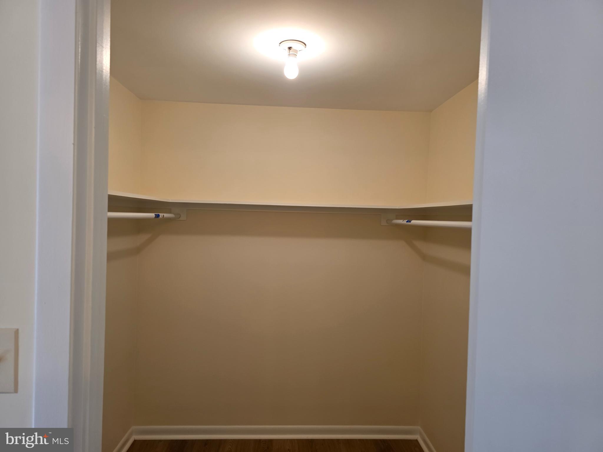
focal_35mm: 23
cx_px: 302
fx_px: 401
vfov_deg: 58.9
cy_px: 226
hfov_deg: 73.9
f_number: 1.7
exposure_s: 1/120
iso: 125
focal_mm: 6.3
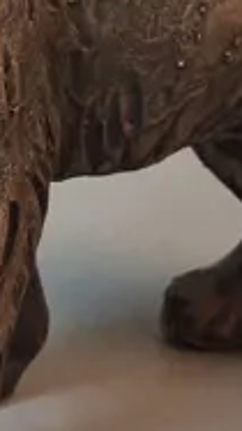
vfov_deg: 16.5
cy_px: -39
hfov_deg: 9.5
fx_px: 1439
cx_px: -67
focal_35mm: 126
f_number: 1.8
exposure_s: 1/50
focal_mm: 4
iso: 400
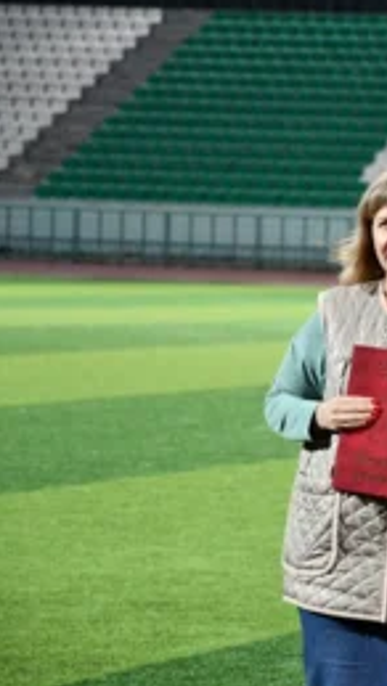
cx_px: 485
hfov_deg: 5.0
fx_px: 4426
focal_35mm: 243
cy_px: 338
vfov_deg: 8.9
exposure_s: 1/60
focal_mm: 100
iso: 1250
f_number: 5.6
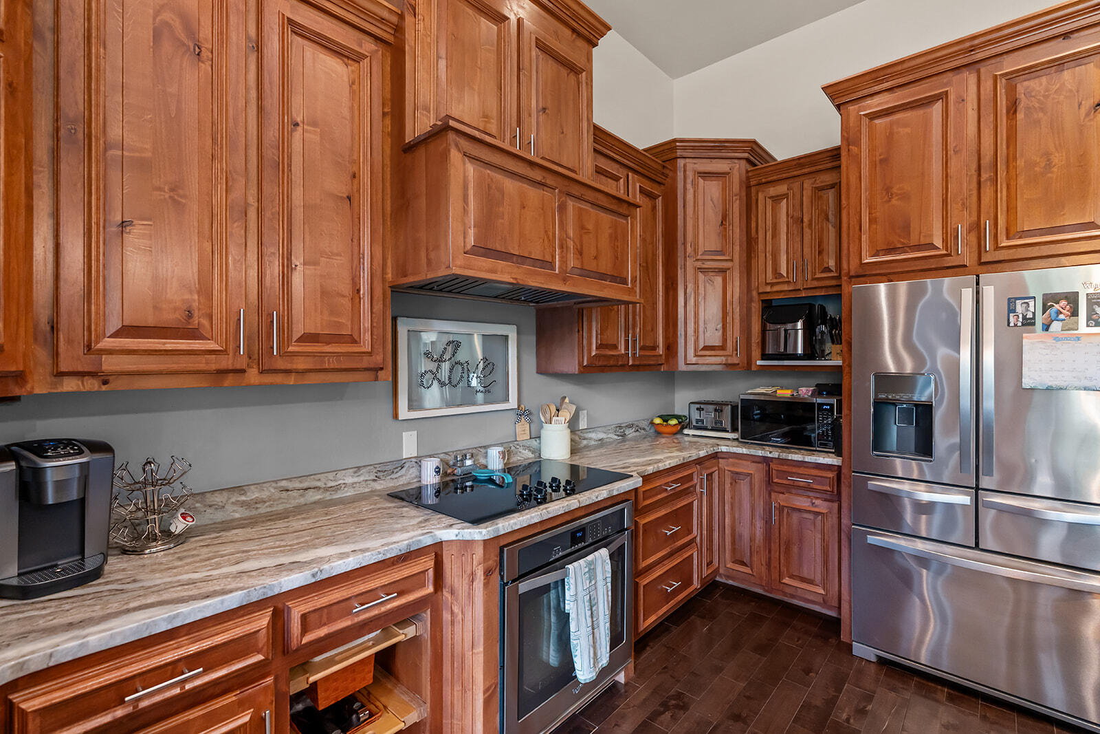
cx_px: 550
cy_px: 367
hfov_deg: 96.7
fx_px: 489
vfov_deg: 73.8
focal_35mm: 16
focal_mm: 16
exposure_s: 1/50
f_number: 4
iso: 800
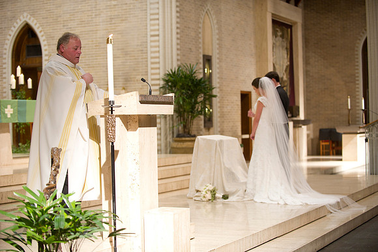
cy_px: 126
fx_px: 735
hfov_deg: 28.9
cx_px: 189
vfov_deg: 19.4
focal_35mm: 70
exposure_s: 1/60
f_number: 2.8
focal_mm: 70
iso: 1600
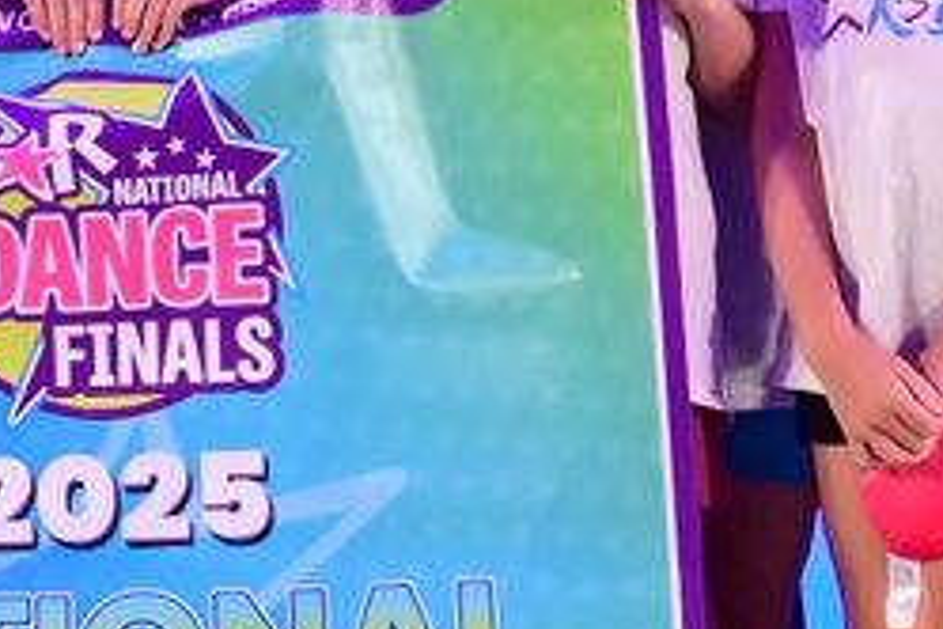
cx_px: -333
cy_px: -244
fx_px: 10556
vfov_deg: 3.4
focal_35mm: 403
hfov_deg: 5.1
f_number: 5
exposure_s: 1/400
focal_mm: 45
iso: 4000
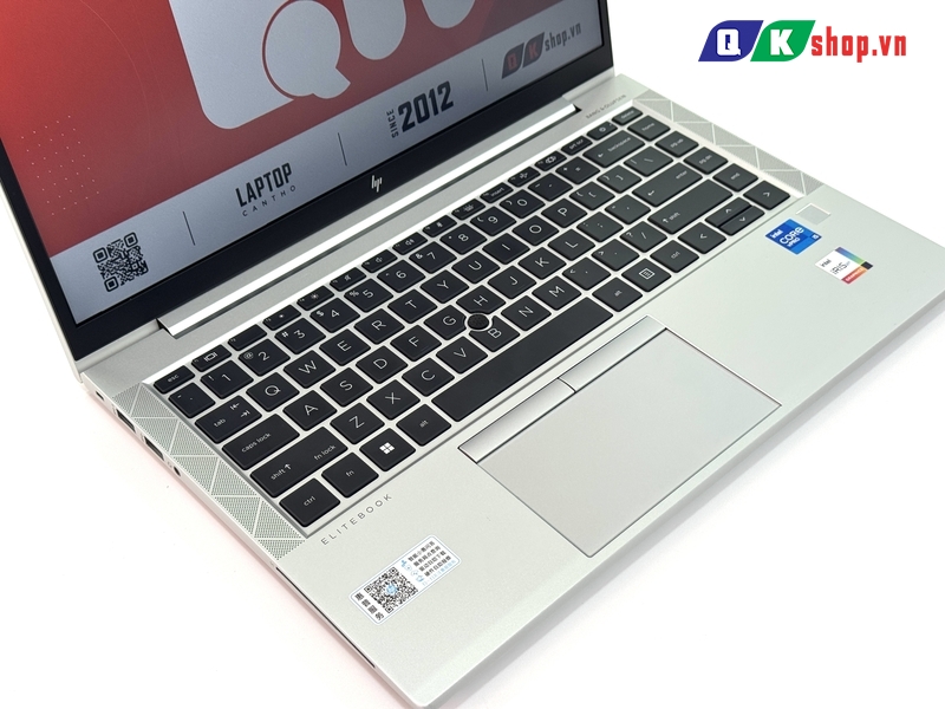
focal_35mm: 48
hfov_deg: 39.7
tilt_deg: -44.5
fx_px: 1310
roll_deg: +2.5
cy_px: 354
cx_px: 472
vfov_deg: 30.3
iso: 80
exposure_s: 1/155
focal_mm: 6.76
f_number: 1.78
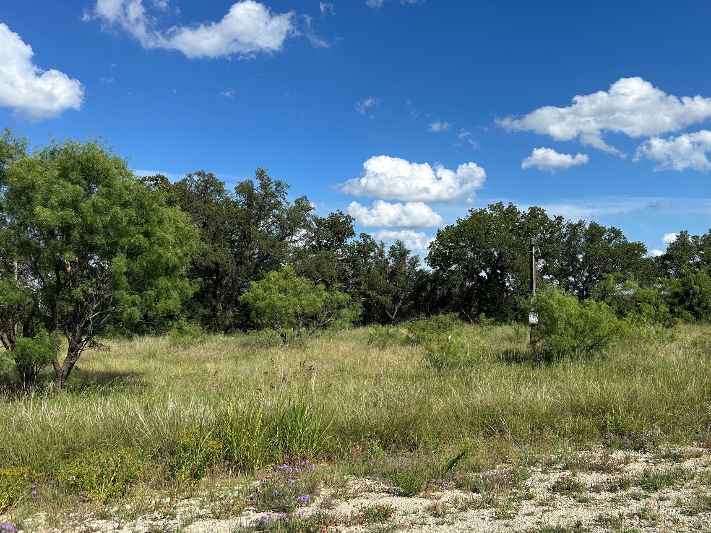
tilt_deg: +1.1
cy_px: 288
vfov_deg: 48.2
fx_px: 596
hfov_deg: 61.3
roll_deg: -0.6
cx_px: 417
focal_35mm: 29
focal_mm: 6.86
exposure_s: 1/5848
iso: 80
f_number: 1.78
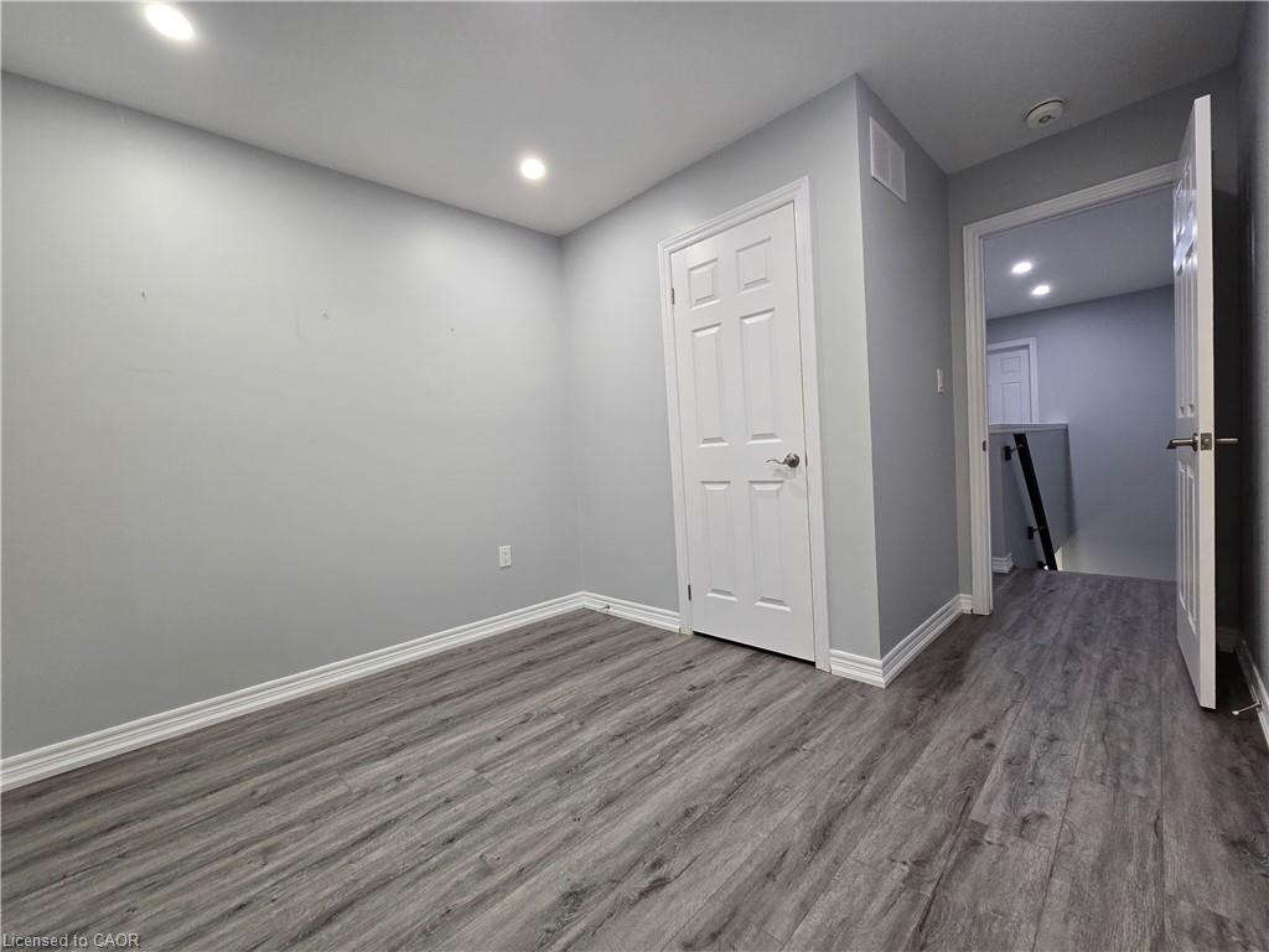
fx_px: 477
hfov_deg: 106.2
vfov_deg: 89.9
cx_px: 634
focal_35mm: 13
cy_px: 476
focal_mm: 2.2
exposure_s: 1/60
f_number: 2.2
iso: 160
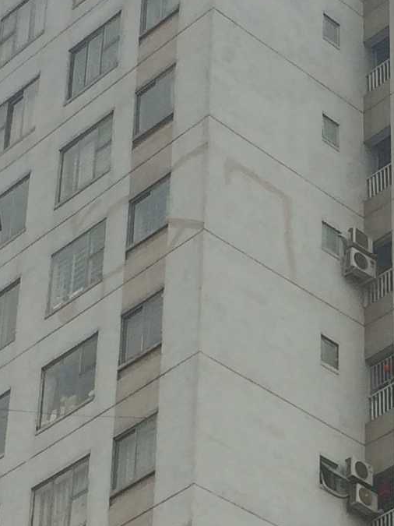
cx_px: 365
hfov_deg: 10.2
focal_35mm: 145
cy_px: 565
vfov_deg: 13.4
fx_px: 2201
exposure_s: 1/1053
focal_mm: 4.12
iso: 32
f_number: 2.2
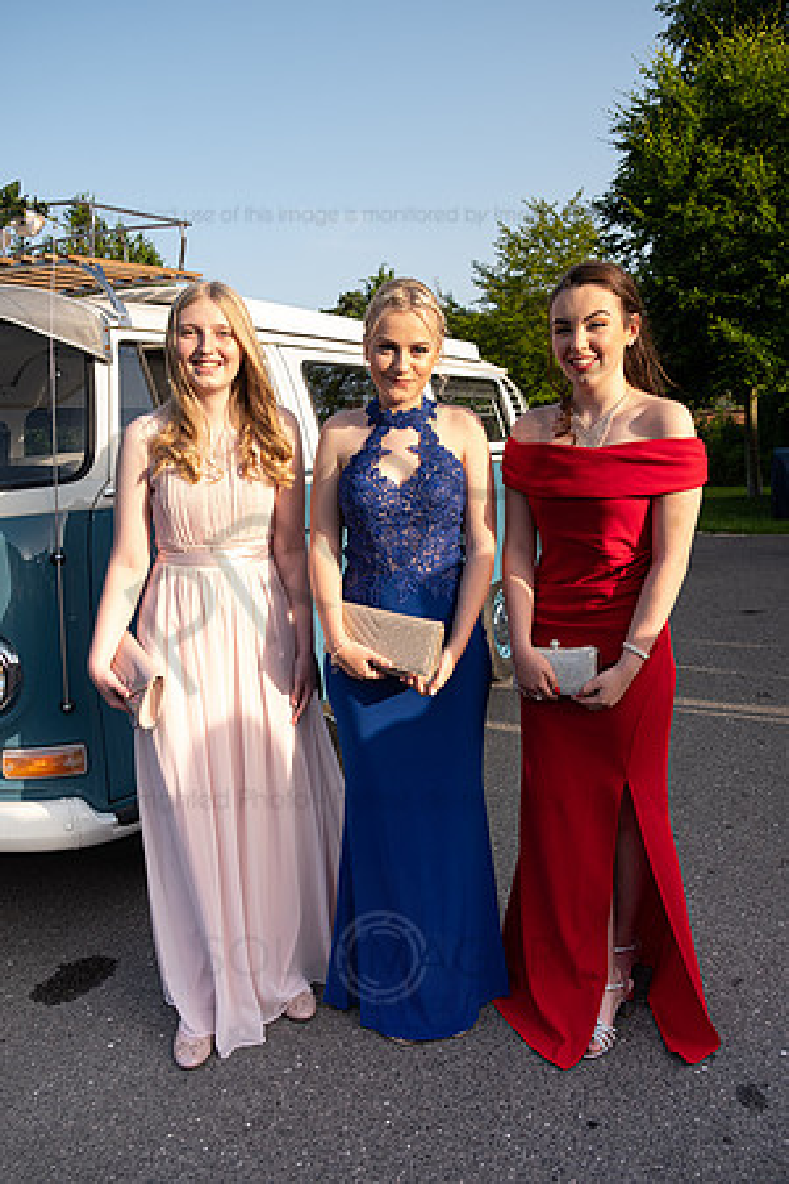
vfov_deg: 63.7
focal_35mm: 29
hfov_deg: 45.0
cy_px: 592
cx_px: 394
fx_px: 953
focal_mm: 19.6
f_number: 4.5
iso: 100
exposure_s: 1/250
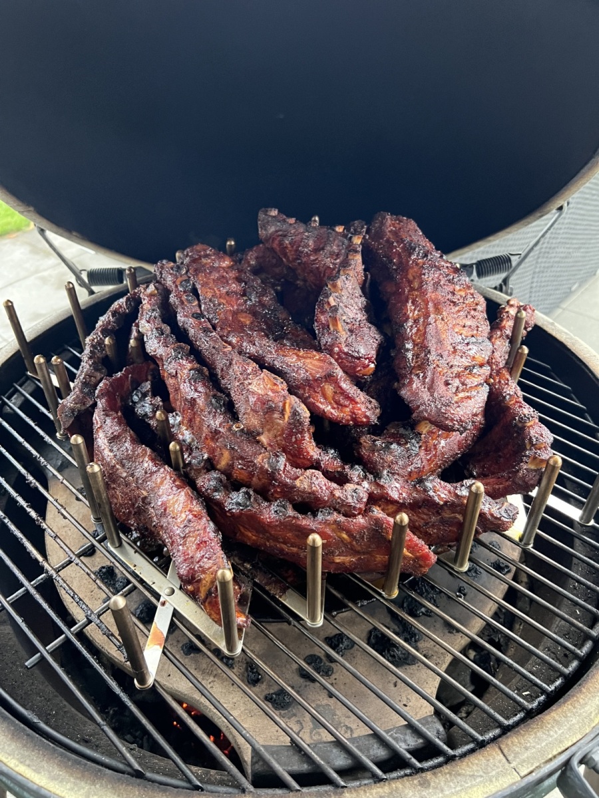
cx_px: 300
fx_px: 600
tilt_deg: -39.7
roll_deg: +3.7
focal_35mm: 26
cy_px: 399
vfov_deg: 67.3
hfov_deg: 53.1
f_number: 1.5
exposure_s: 1/60
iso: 500
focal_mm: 5.7
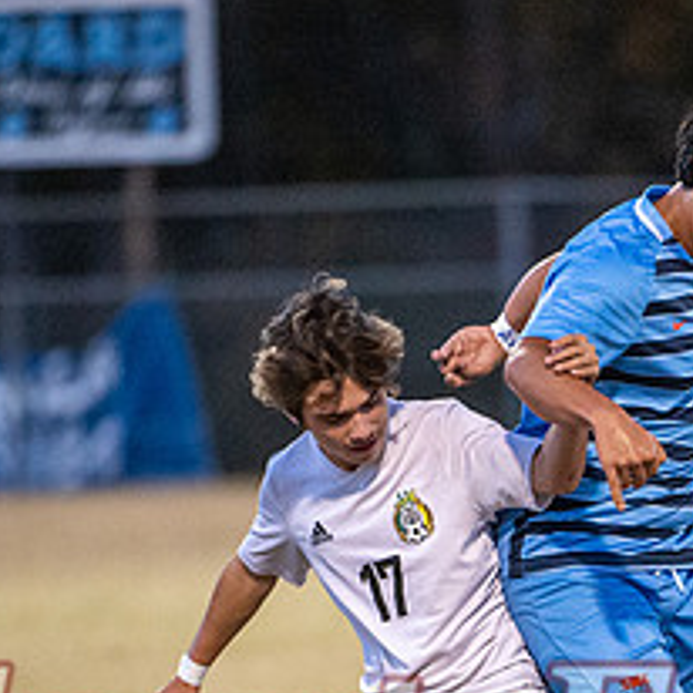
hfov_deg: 2.1
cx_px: 579
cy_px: 609
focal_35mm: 836
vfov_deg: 2.1
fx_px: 18935
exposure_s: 1/1000
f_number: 4
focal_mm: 350
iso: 6400
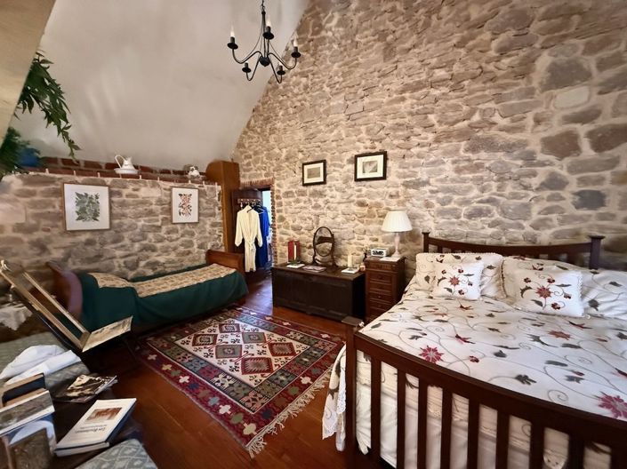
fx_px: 253
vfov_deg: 85.6
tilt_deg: -5.2
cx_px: 314
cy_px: 234
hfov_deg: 102.1
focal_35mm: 14
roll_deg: +0.9
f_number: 2.2
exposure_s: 1/58
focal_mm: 2.22
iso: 1250
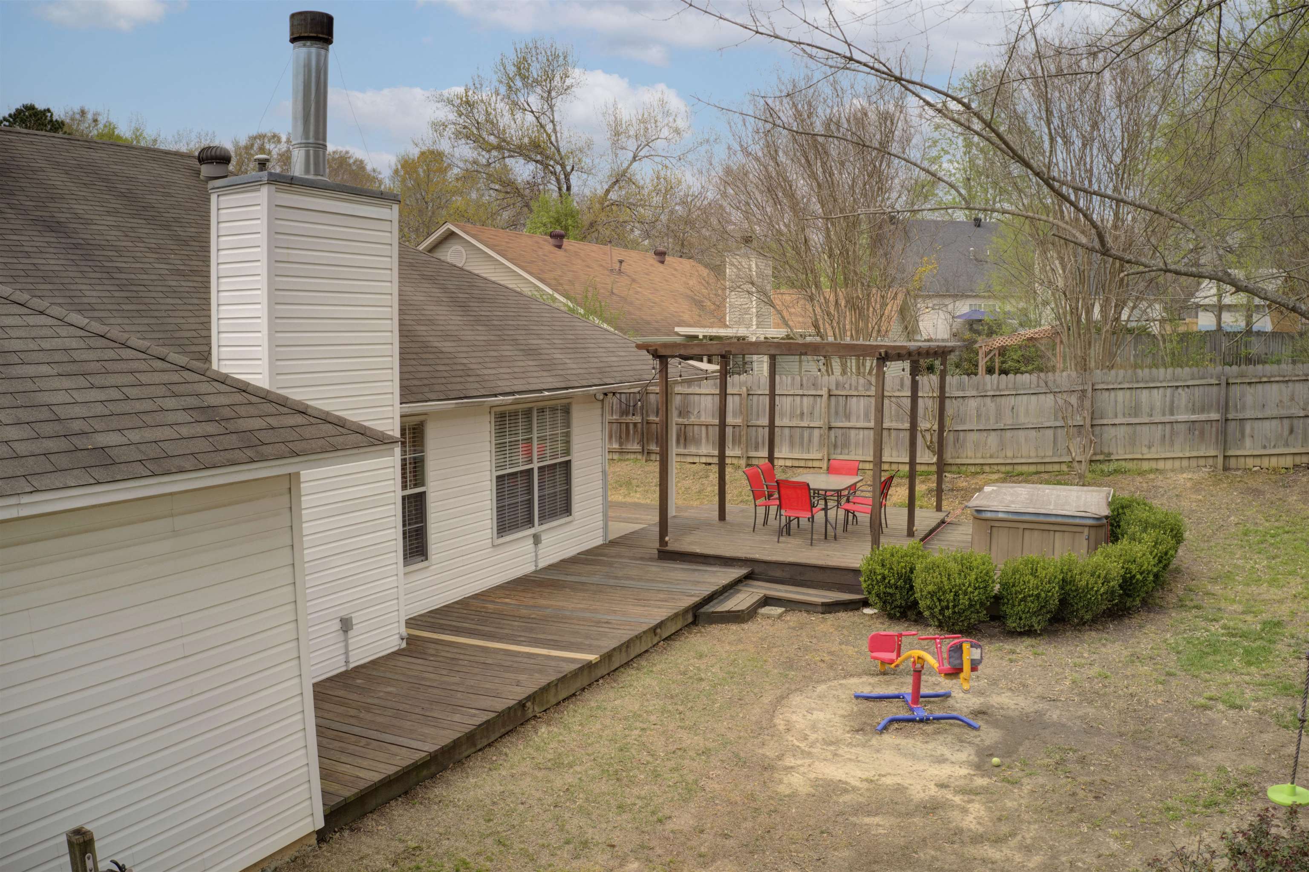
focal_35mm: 28
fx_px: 1018
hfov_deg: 65.5
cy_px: 436
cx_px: 654
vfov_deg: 46.4
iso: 100
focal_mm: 10.3
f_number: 5.6
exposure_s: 1/80
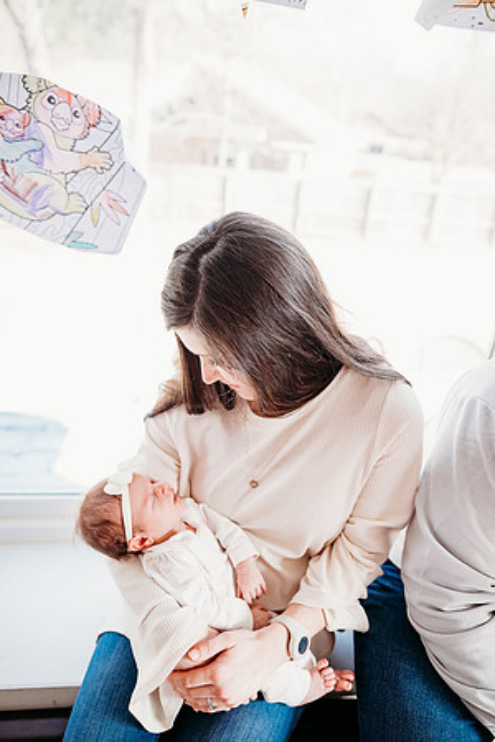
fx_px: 495
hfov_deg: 53.1
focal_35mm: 24
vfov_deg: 73.7
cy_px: 371
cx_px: 248
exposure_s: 1/500
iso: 400
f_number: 2.8
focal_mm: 24
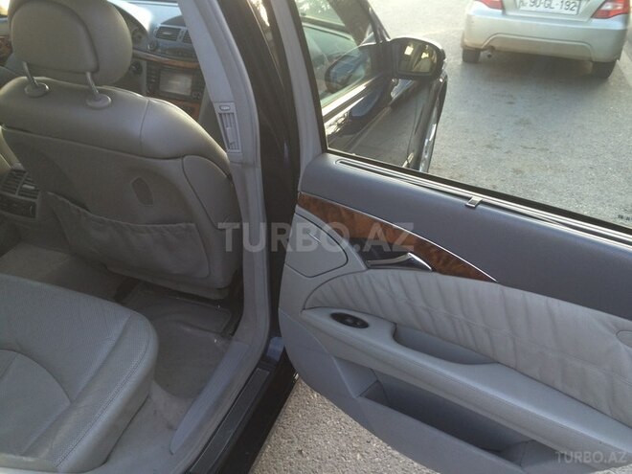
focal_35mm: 29
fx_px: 529
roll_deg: -3.6
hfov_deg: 61.7
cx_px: 316
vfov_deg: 48.2
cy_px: 237
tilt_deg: -31.5
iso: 40
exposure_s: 1/100
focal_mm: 4.15
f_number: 2.2
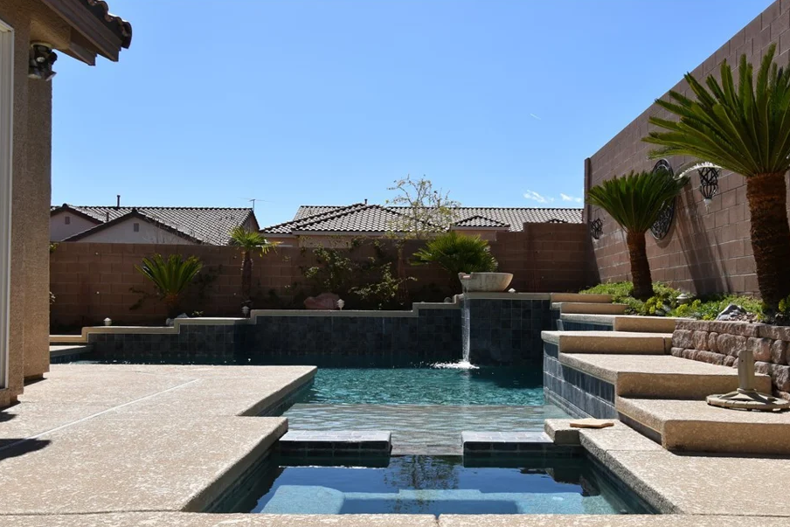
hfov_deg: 55.7
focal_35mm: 34
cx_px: 422
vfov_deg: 38.8
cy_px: 293
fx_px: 746
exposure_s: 1/400
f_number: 10
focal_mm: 20
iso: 200
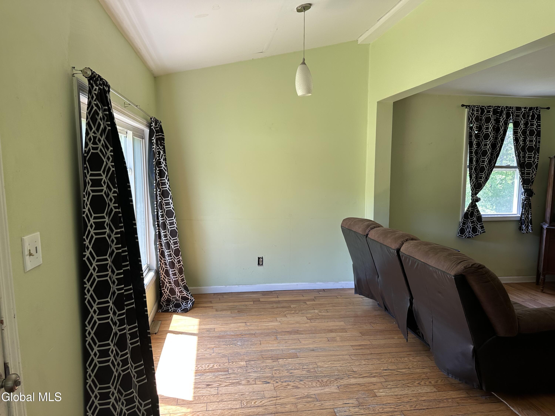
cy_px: 208
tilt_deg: -7.0
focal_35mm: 24
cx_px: 278
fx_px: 385
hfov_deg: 71.6
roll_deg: +0.2
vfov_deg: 56.8
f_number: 1.78
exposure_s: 1/120
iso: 64
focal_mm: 6.86
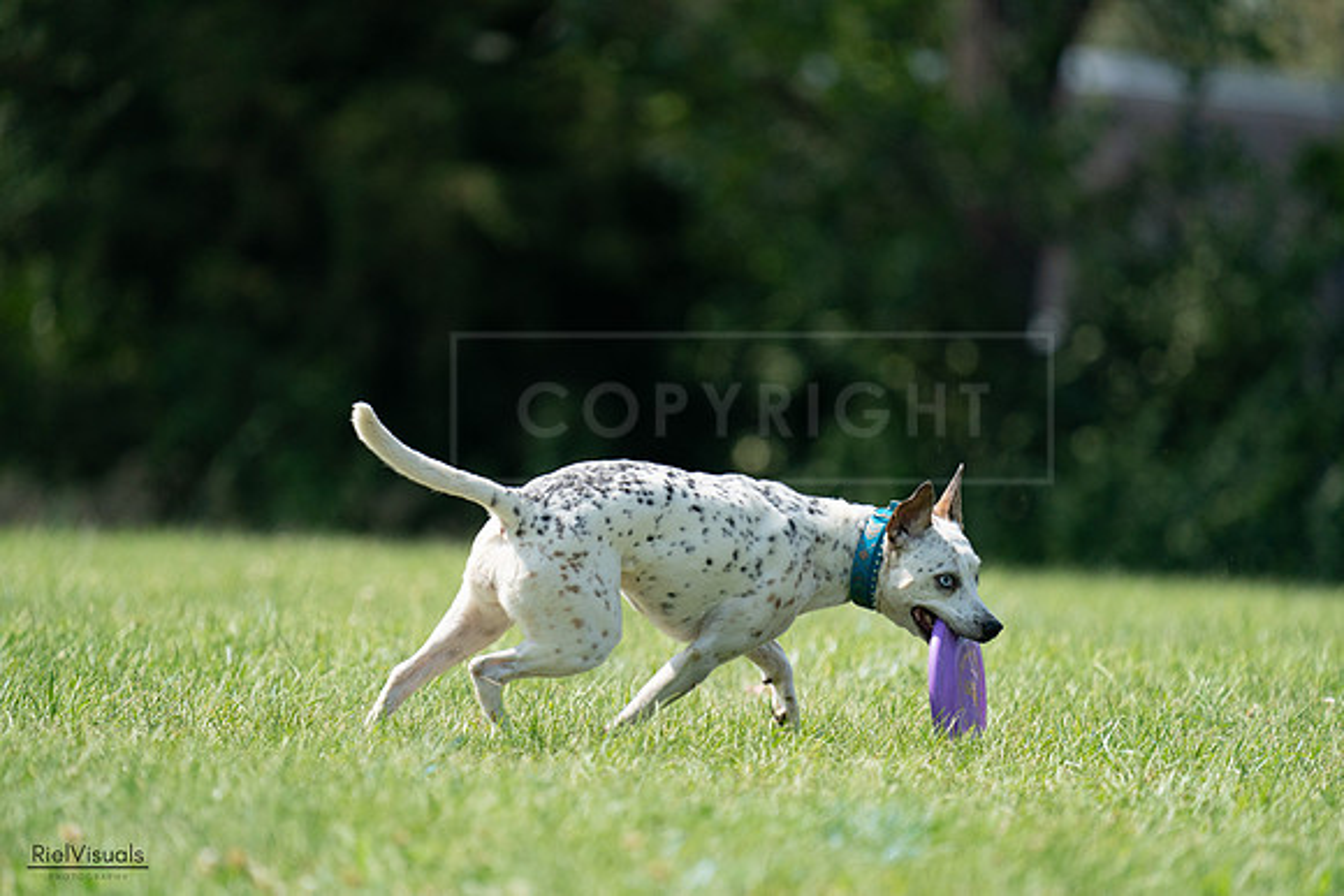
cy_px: 448
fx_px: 18670
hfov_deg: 4.1
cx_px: 672
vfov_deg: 2.8
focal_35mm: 500
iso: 1600
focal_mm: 500
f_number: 6.3
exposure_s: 1/4000
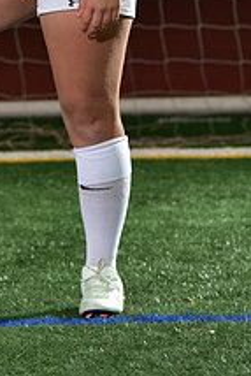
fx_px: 3529
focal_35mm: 338
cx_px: -8
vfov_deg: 6.0
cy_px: -119
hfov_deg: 4.1
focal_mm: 125
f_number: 5
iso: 1000
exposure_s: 1/200
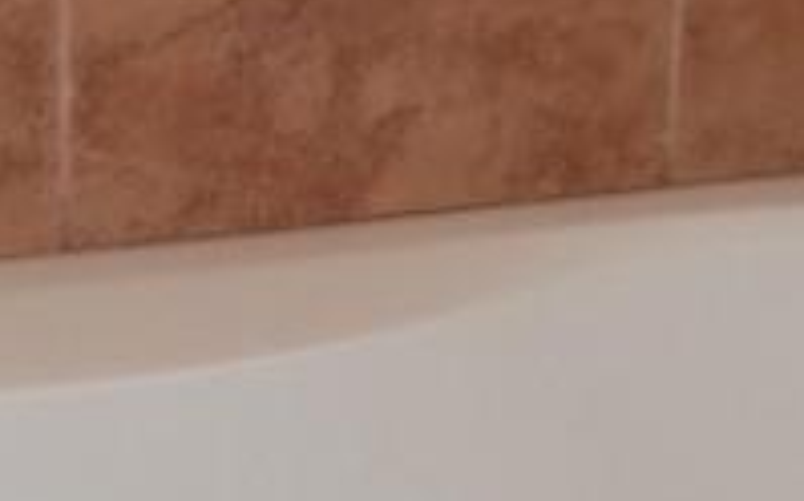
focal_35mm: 148
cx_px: 382
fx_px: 3240
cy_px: 97
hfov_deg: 14.1
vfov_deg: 8.8
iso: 80
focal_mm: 4.9
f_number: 3.5
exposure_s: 1/30
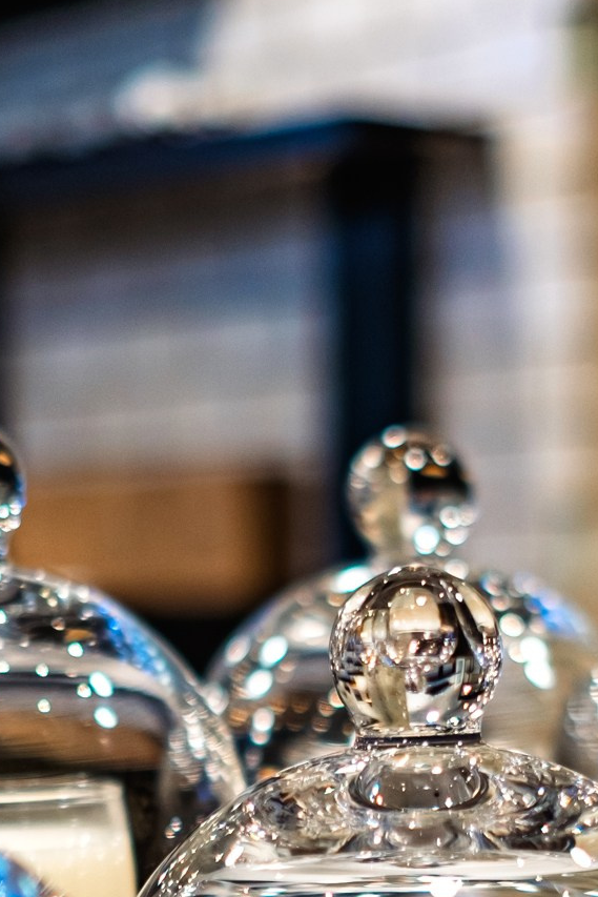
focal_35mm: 105
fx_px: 2615
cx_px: 428
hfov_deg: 13.0
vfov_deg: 19.0
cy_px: 872
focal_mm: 23
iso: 200
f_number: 1.4
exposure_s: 1/125
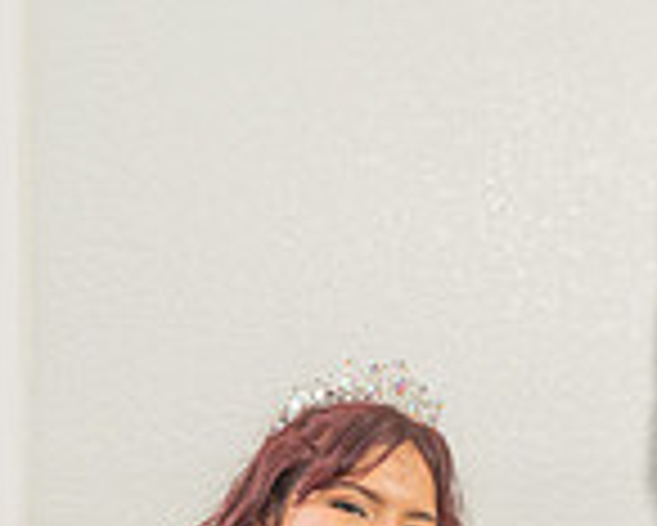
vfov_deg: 14.6
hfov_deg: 19.6
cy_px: 834
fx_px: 1887
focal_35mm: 97
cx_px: 166
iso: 500
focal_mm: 26
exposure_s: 1/125
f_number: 4.5
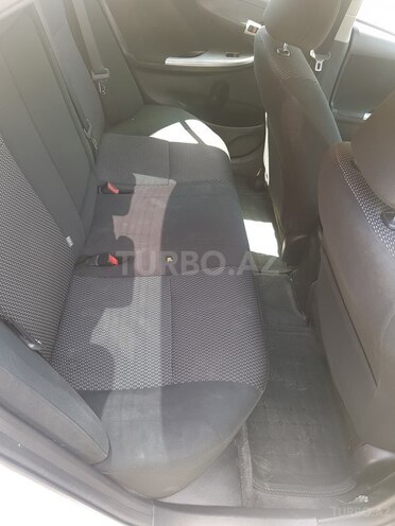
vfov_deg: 67.3
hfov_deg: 53.1
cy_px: 263
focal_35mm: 26
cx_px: 198
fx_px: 396
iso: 80
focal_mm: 4.2
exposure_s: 1/50
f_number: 1.7
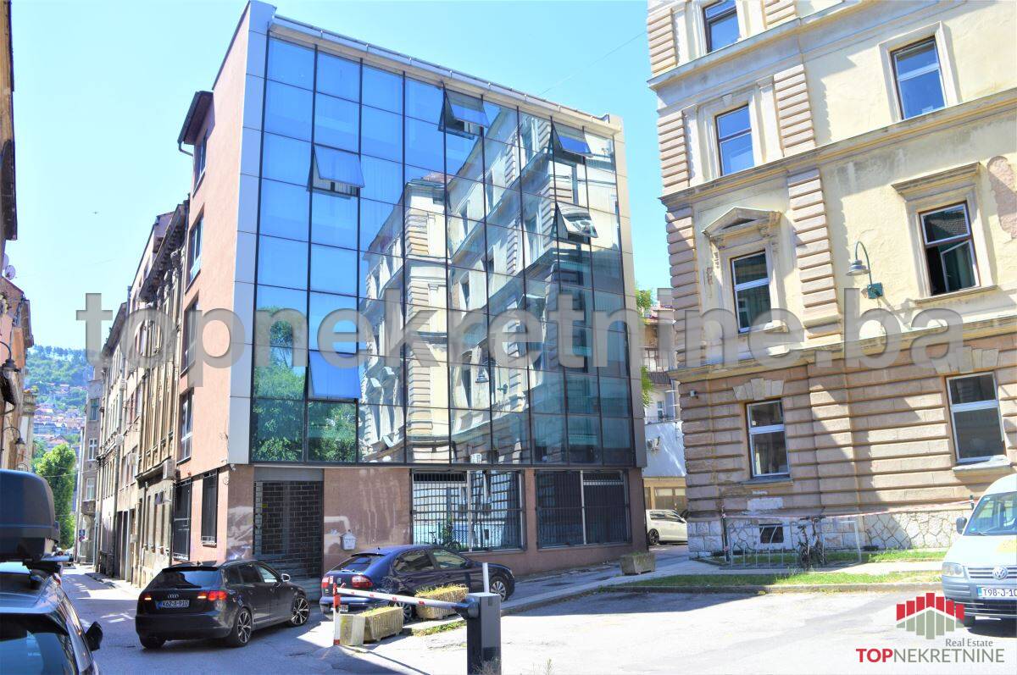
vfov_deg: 47.8
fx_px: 762
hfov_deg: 67.4
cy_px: 338
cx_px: 508
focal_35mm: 27
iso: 100
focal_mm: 18
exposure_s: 1/200
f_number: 7.1
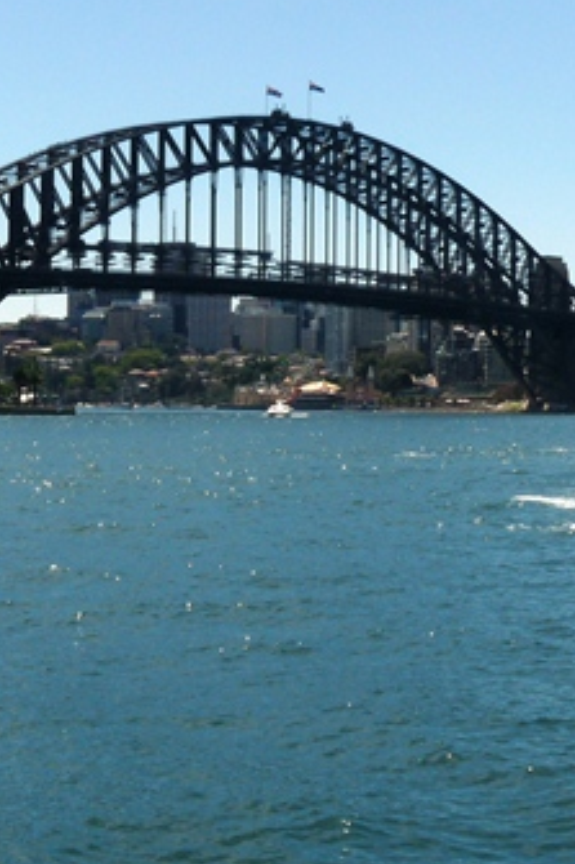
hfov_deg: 15.1
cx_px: 188
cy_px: 401
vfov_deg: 22.6
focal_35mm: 90
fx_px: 2158
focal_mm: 7.2
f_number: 7.1
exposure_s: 1/500
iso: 100
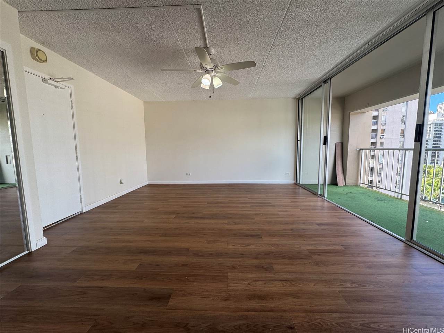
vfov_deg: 85.7
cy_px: 166
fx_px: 180
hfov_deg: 102.1
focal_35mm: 14
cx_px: 222
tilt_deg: -6.1
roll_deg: +0.7
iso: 40
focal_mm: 2.22
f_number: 2.2
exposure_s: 1/181
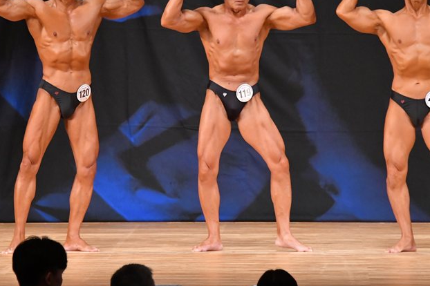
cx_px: 169
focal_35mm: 355
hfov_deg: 5.8
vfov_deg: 3.9
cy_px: 120
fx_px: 4238
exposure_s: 1/400
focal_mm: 190
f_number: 5.6
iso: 6400
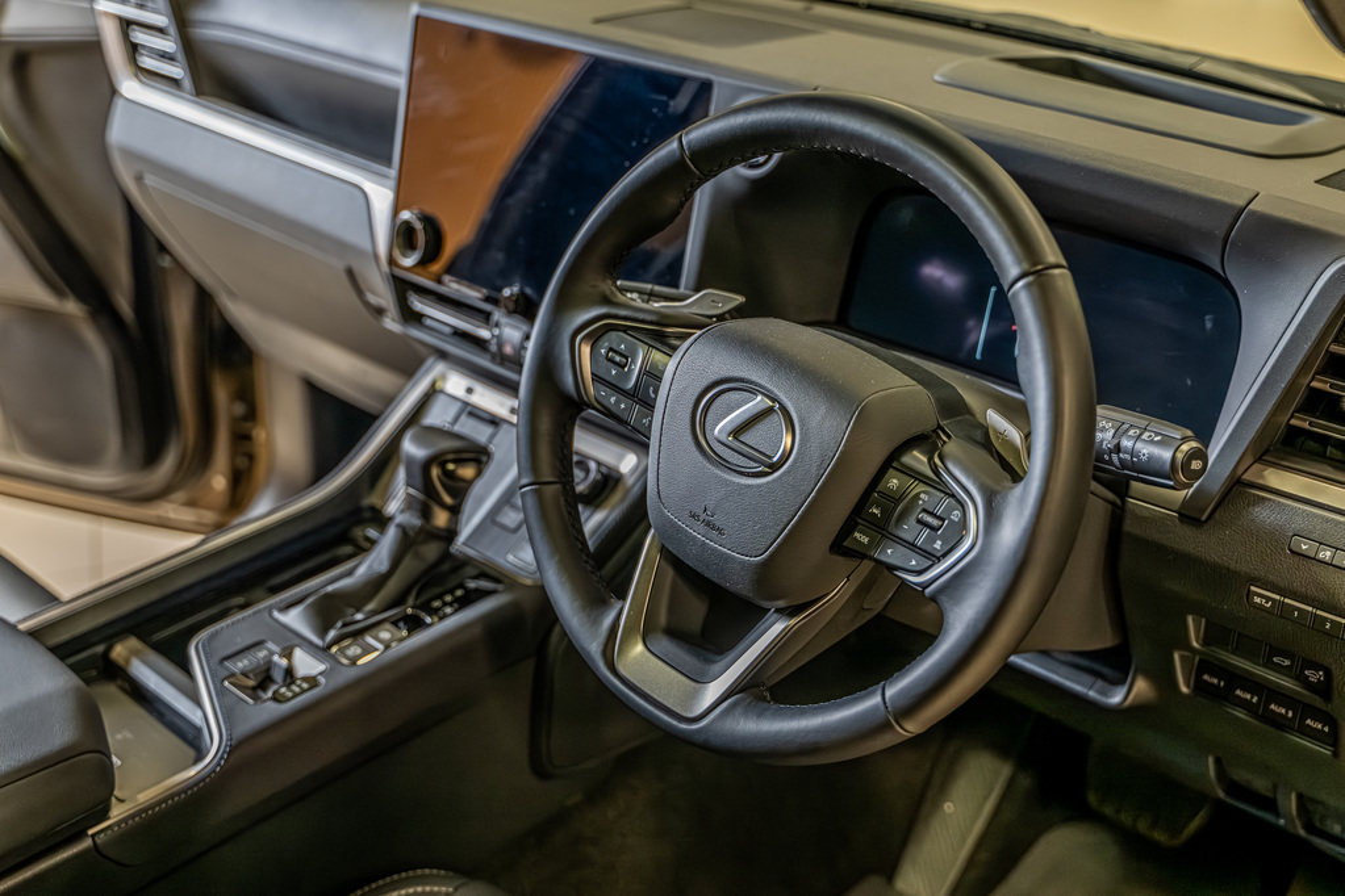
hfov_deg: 47.4
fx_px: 1532
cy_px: 448
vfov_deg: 32.6
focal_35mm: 41
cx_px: 672
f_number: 3.2
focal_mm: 41
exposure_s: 1/125
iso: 1600
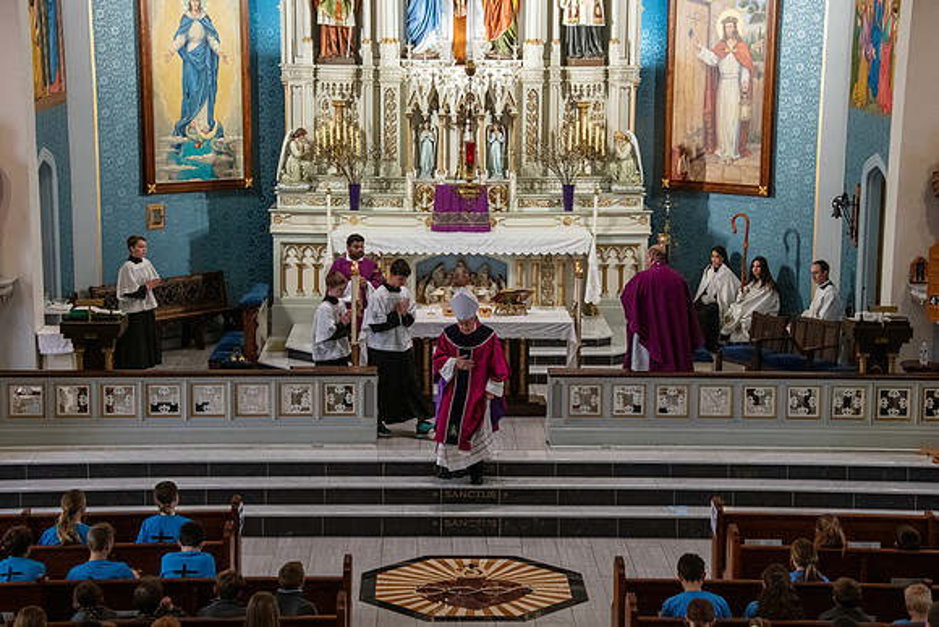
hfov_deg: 25.1
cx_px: 470
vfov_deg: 16.9
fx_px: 2110
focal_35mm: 81
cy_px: 314
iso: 4000
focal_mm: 78
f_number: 9
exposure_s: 1/80
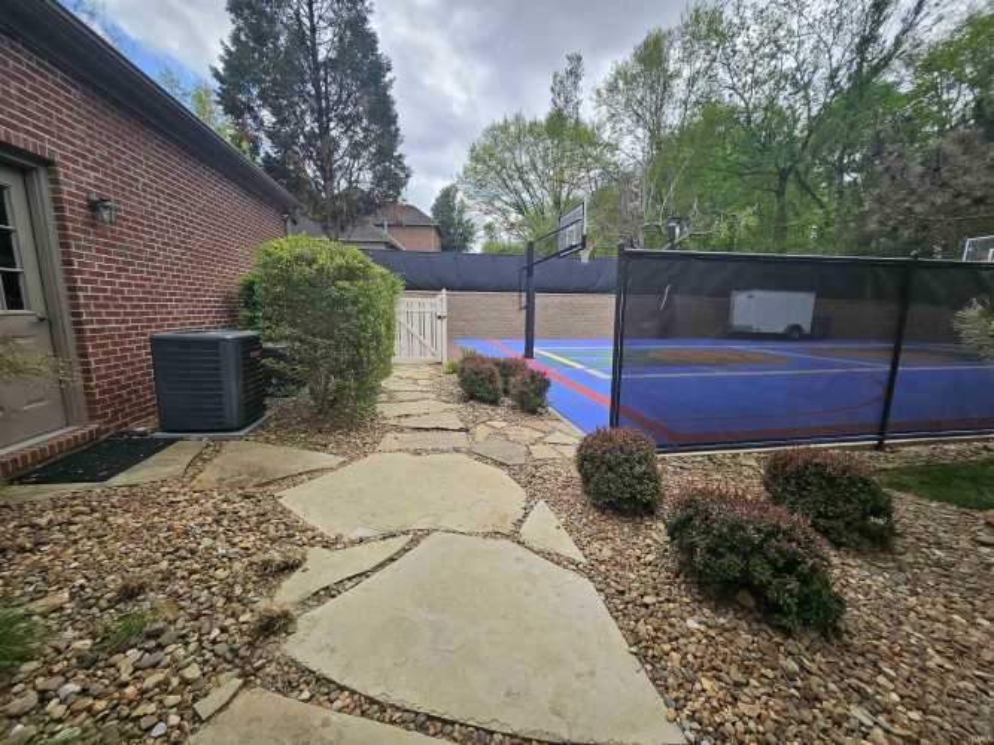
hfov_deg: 106.2
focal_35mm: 13
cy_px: 372
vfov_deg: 89.9
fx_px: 373
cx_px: 497
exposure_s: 1/575
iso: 32
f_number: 2.2
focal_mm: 1.74
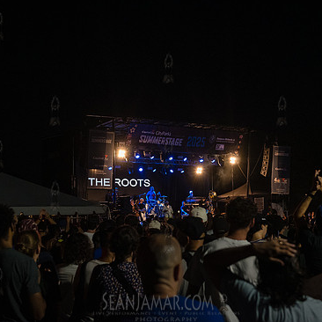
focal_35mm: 70
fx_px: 737
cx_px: 168
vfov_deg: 24.7
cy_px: 153
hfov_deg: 24.7
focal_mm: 52
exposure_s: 1/400
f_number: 3.5
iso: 5000
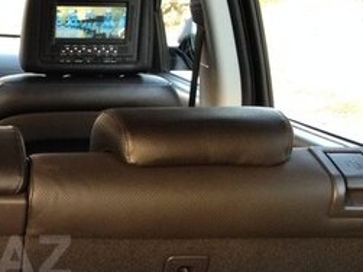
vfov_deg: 15.8
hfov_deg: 20.0
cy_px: 257
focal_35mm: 92
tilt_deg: -17.0
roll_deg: -2.0
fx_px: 964
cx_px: -77
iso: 80
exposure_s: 1/20
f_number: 2.4
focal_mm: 4.28
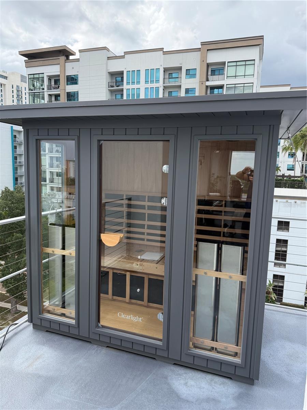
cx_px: 154
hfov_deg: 56.8
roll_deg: -1.4
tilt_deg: -7.8
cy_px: 205
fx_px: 284
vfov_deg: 71.6
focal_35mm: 24
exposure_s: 1/1727
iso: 100
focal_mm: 6.76
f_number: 1.78
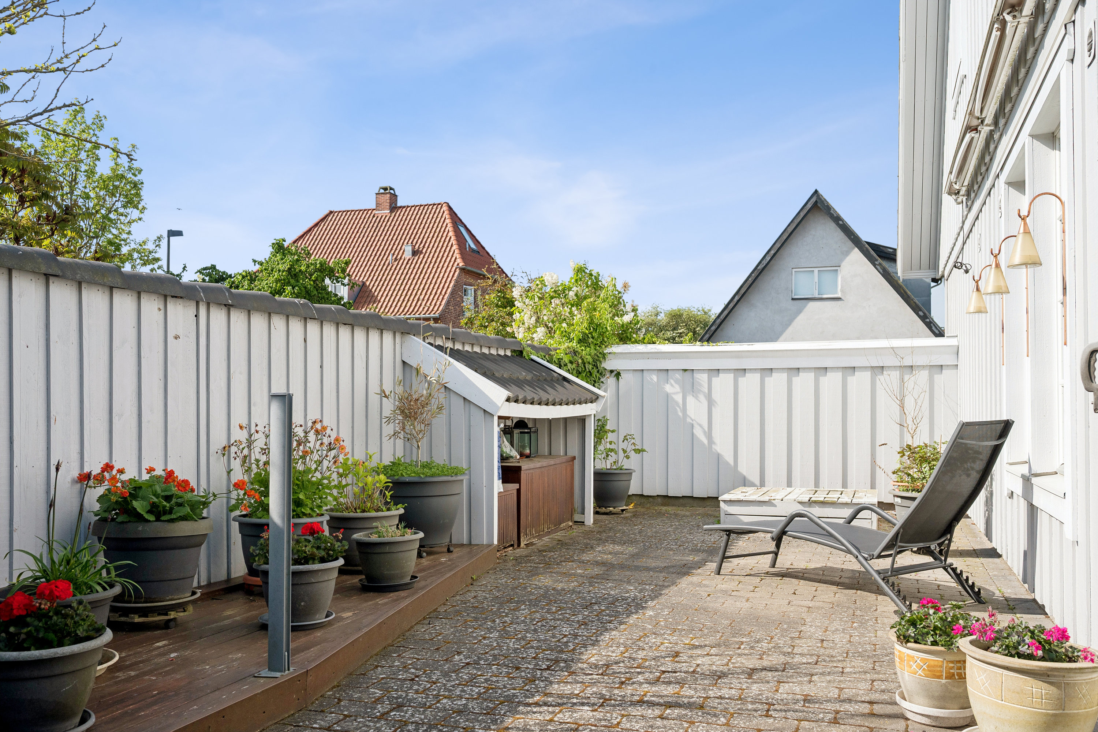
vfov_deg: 43.6
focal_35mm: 30
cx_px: 549
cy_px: 366
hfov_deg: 61.9
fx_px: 915
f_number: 6.3
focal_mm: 30
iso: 400
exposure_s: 1/1250
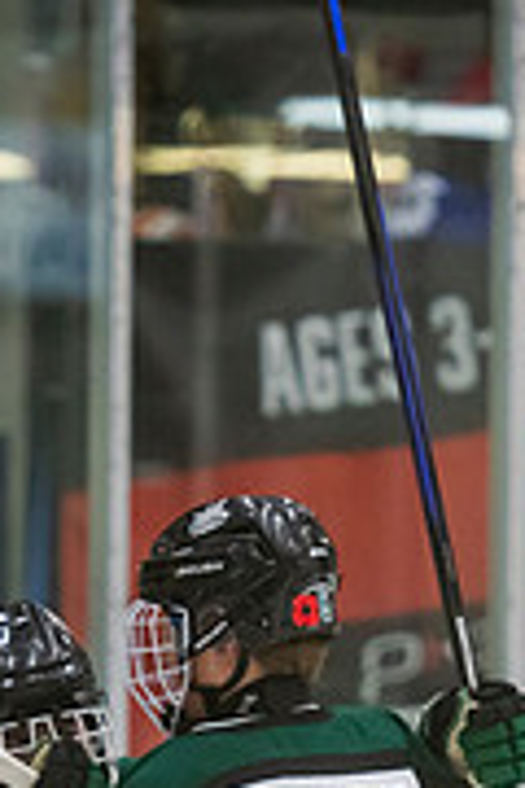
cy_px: 907
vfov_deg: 4.0
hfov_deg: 2.7
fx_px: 11265
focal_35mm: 515
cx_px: 227
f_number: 3.2
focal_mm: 135
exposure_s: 1/640
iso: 2000
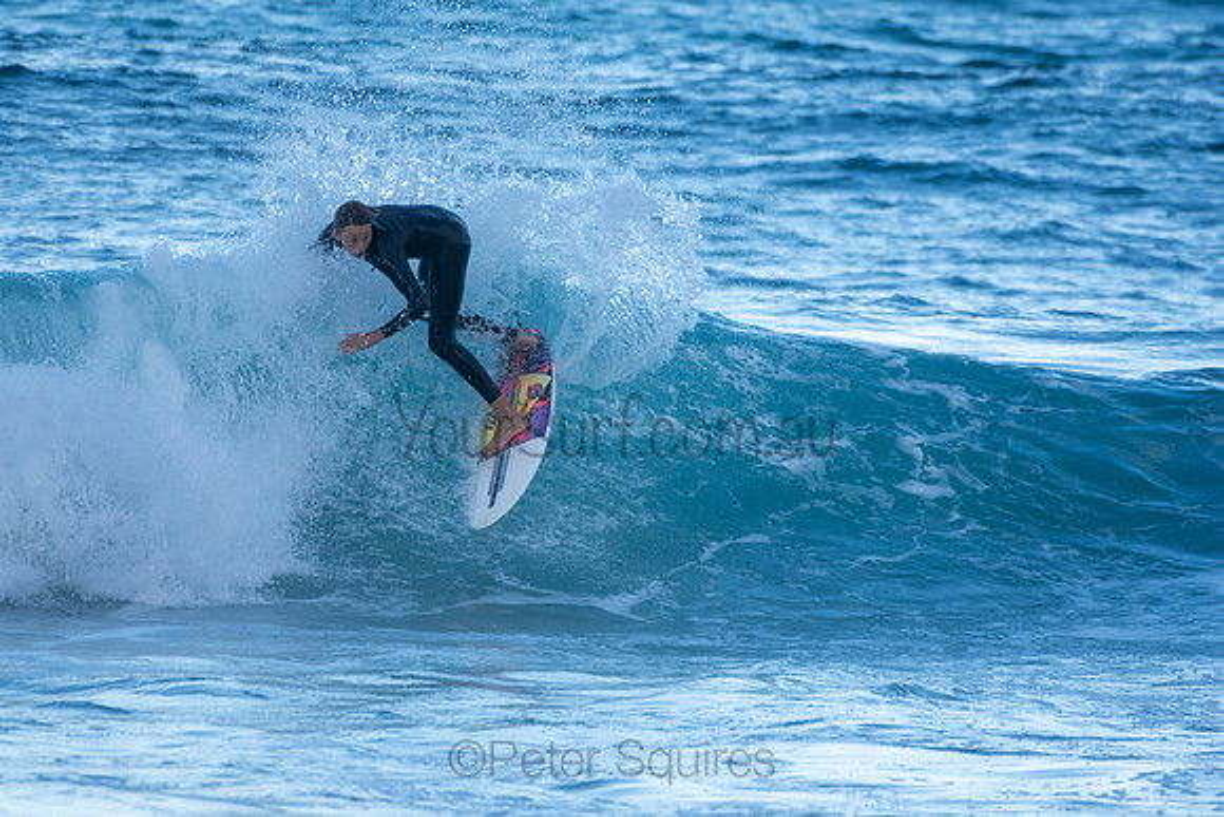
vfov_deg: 1.8
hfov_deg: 2.7
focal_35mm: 750
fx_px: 25505
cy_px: 408
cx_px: 612
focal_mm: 500
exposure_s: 1/800
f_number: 5.6
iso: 320
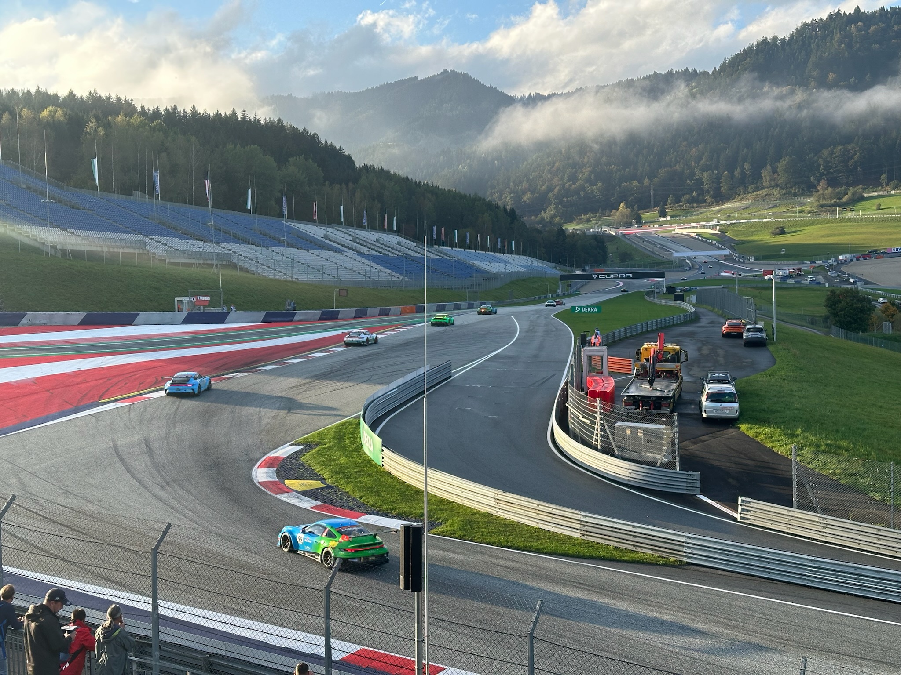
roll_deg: +1.6
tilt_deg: -2.3
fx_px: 1249
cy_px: 338
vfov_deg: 30.3
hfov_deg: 39.7
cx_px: 450
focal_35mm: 48
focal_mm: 6.86
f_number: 1.78
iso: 64
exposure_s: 1/1305
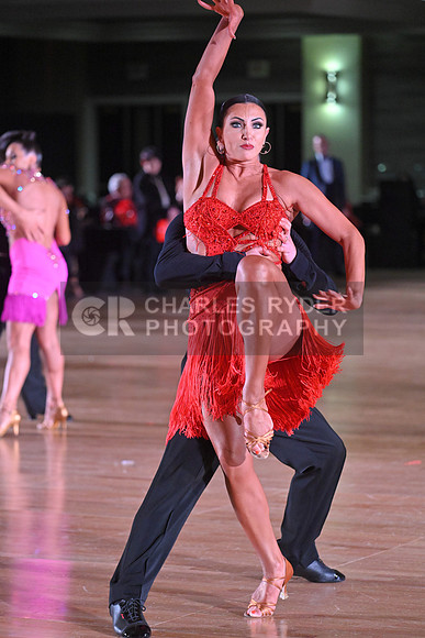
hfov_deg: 9.5
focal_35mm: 145
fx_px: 2566
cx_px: 212
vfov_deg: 14.2
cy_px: 319
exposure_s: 1/400
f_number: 4.5
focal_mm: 145
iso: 5000
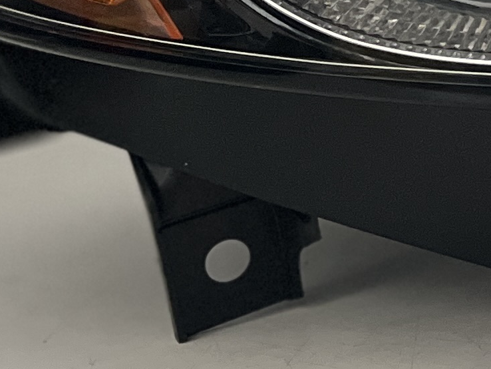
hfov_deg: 12.2
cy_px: -167
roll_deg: +3.2
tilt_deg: -7.7
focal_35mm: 142
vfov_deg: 10.1
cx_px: 1003
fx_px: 2015
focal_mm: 5.1
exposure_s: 1/60
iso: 400
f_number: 1.6
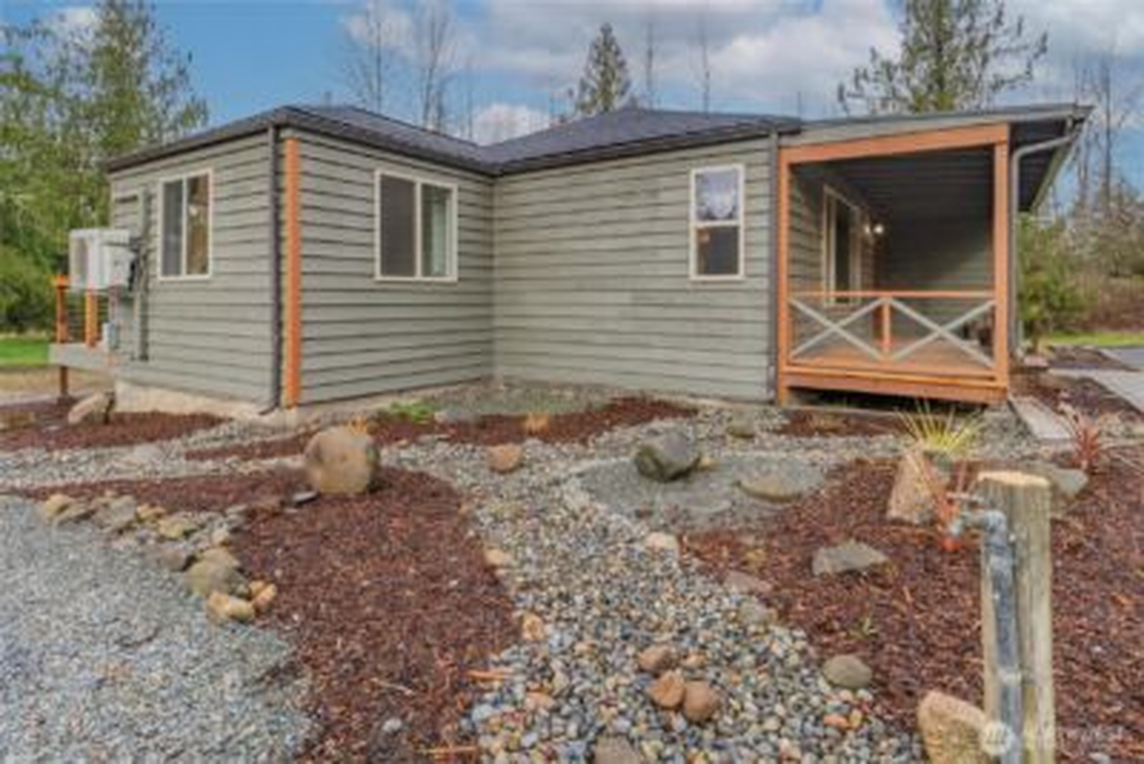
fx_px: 572
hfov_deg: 90.0
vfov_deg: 67.4
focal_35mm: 18
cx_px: 572
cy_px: 382
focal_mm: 12
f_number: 9
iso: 500
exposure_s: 1/160
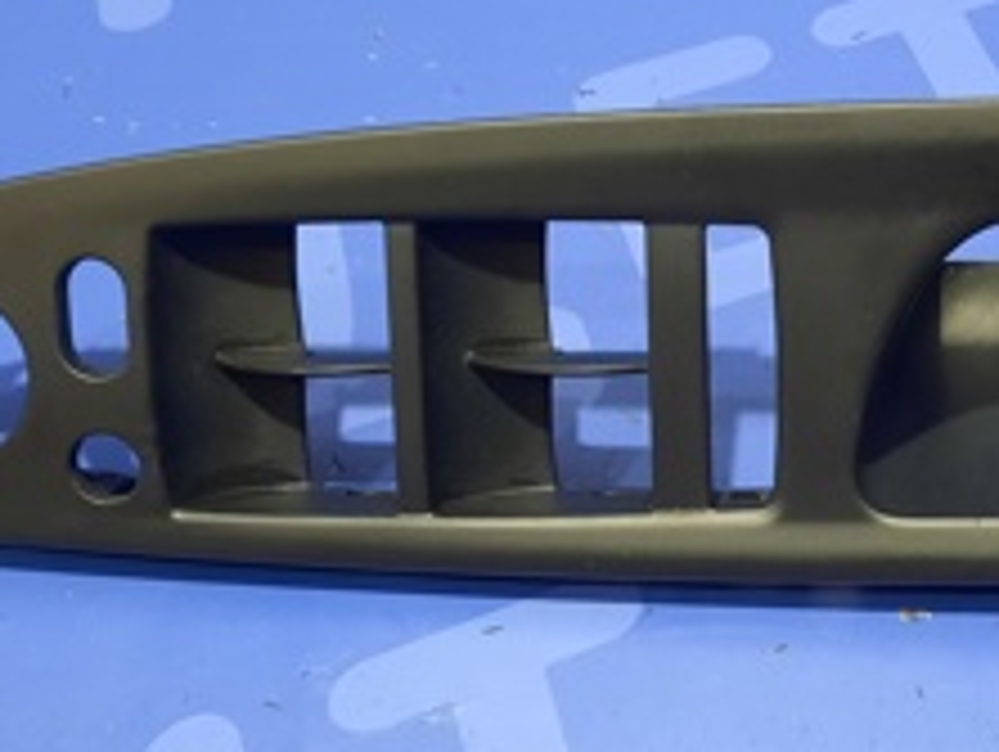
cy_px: 356
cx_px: 900
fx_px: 2080
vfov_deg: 20.5
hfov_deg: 26.1
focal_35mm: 72
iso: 400
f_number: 2
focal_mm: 4.6
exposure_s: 1/25
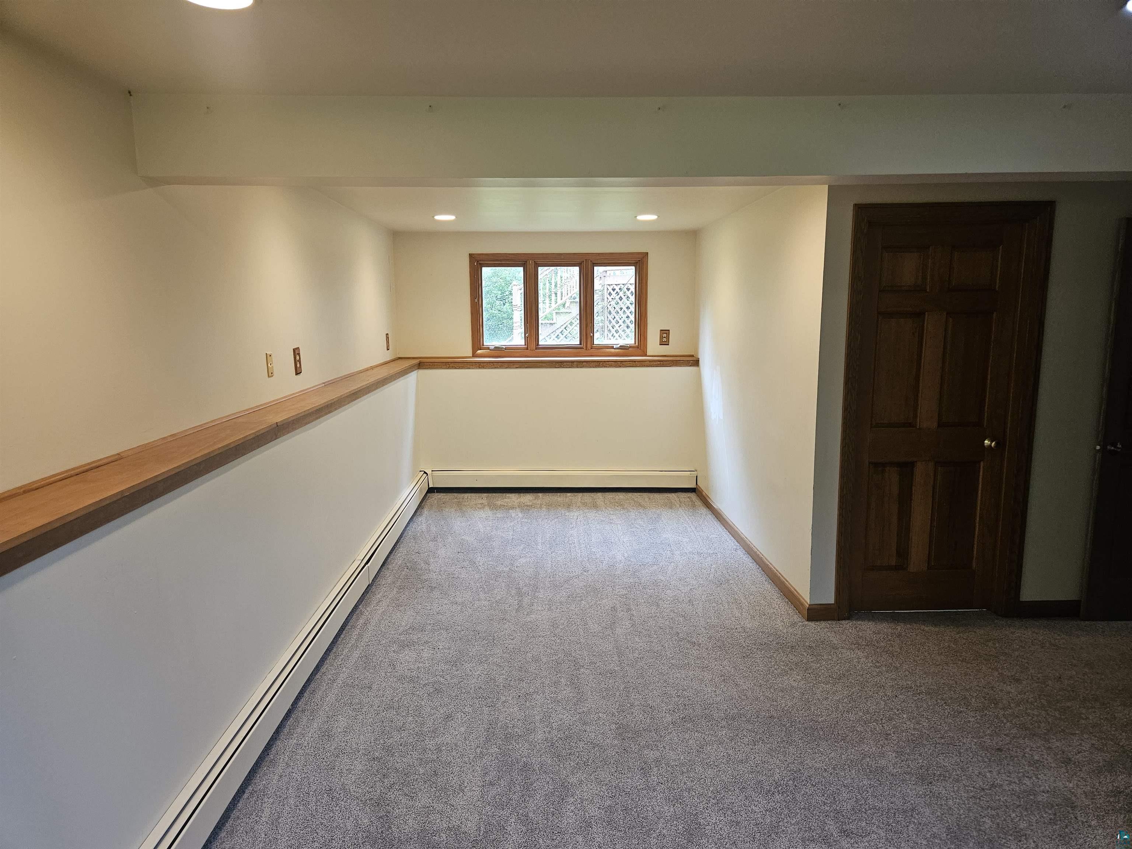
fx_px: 752
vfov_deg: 58.9
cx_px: 566
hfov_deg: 73.9
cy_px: 424
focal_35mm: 23
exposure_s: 1/120
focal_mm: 5.4
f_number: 1.8
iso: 250
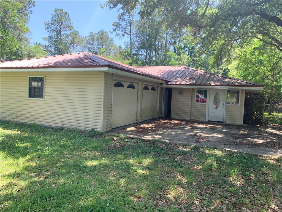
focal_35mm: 26
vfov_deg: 53.1
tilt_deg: -1.1
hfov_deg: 67.3
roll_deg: -3.4
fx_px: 212
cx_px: 141
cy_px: 106
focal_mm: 4.25
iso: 25
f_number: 1.8
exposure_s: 1/356
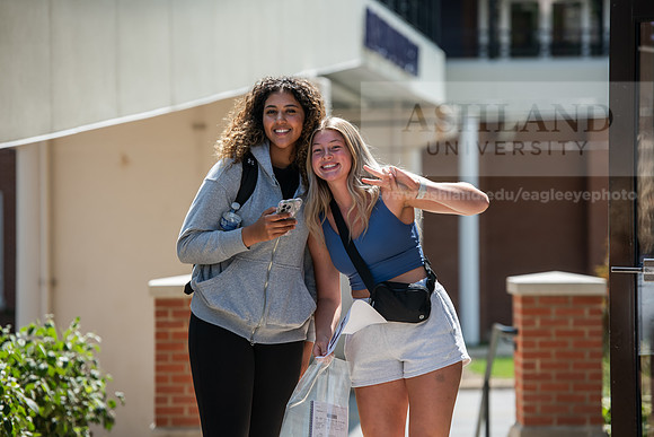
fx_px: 2907
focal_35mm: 160
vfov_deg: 8.6
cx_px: 327
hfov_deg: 12.8
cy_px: 218
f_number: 4.5
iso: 125
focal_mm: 160
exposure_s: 1/400
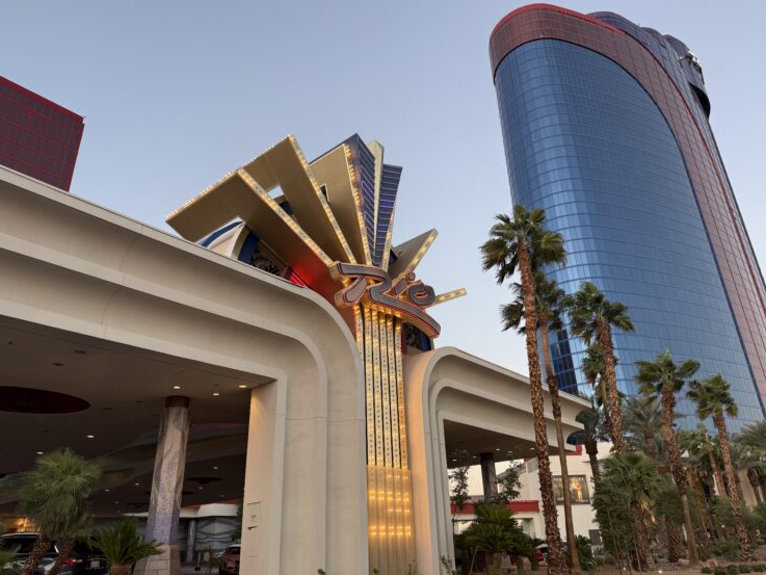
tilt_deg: +24.0
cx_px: 385
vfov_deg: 54.9
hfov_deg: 69.4
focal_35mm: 25
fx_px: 553
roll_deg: +2.0
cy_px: 291
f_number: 1.78
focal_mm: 6.76
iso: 64
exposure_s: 1/227
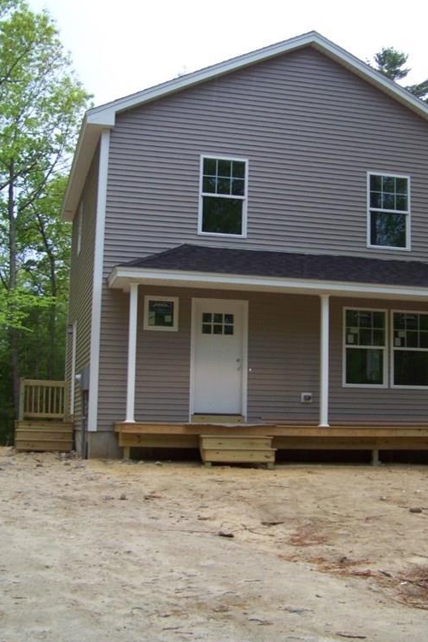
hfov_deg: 26.3
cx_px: 290
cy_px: 326
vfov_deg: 38.9
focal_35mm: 51
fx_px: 910
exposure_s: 1/60
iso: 69
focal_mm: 5.85
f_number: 2.8
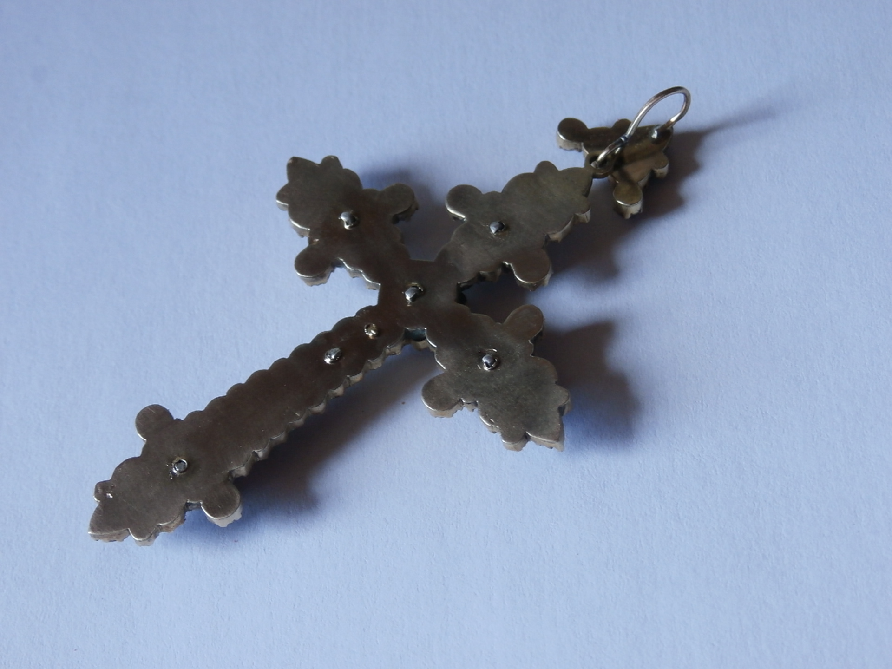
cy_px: 334
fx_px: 1726
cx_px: 446
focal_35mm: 67
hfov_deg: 29.0
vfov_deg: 21.9
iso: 200
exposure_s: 1/80
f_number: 4.3
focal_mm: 11.86
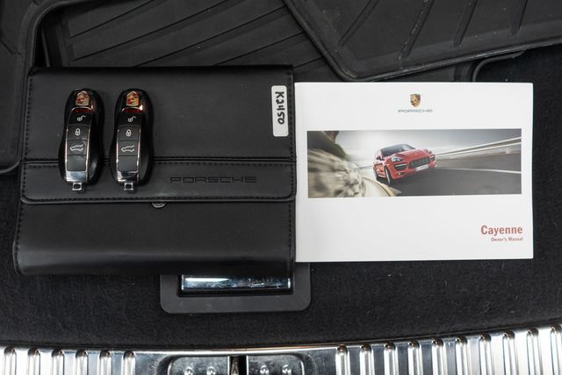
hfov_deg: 46.4
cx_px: 281
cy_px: 188
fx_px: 656
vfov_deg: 31.9
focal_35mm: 42
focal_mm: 28
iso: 400
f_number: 3.5
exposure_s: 1/50
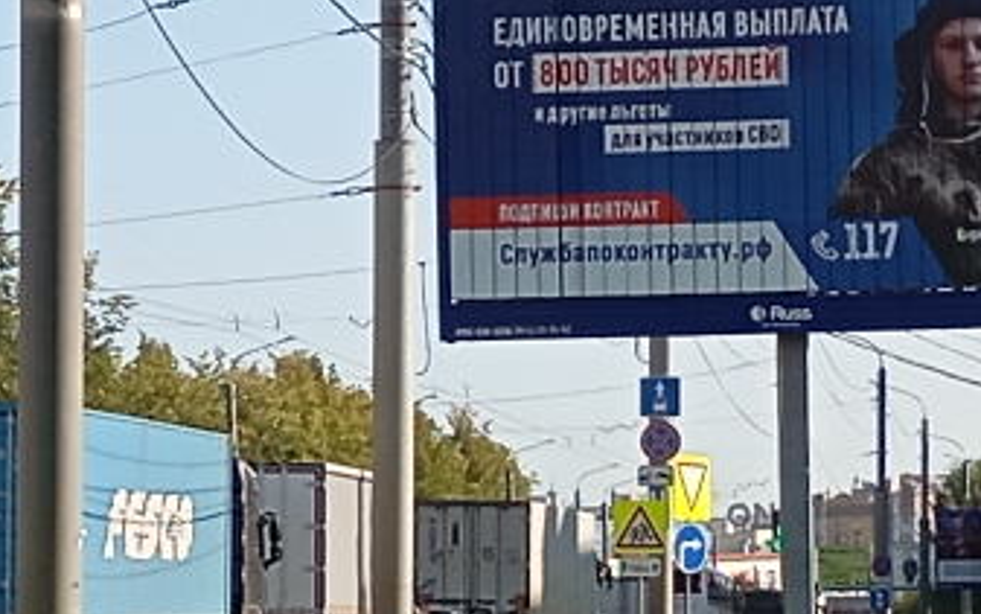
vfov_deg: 7.2
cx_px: 213
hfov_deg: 11.4
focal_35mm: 183
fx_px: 4895
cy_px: 343
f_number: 1.8
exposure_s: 1/495
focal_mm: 4.27
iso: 101
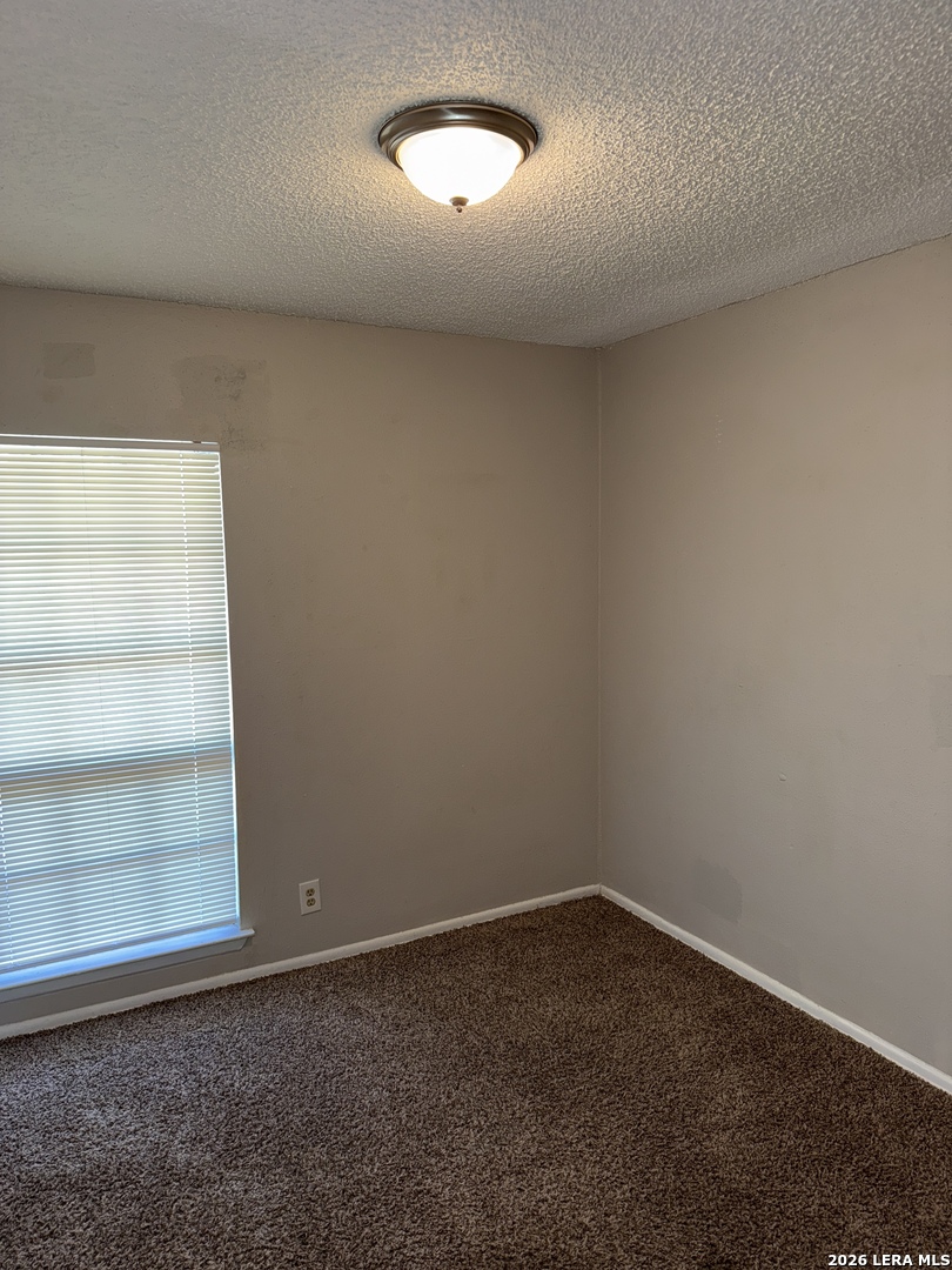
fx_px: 880
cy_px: 635
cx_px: 476
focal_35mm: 24
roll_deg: +0.1
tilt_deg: -6.0
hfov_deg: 56.8
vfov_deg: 71.6
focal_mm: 6.76
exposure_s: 1/18
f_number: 1.78
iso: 80
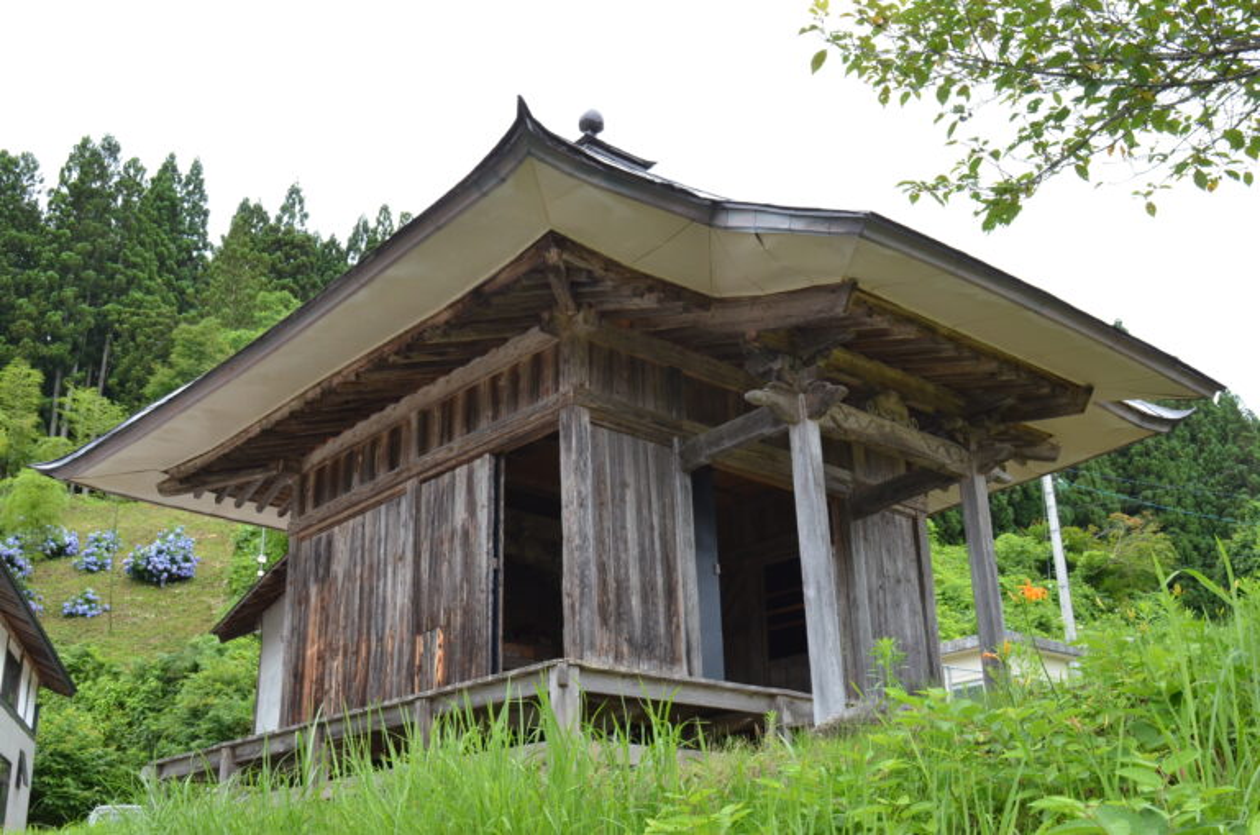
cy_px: 418
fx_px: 1362
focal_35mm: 39
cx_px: 630
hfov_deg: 49.6
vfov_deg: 34.1
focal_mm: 26
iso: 800
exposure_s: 1/500
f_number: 11
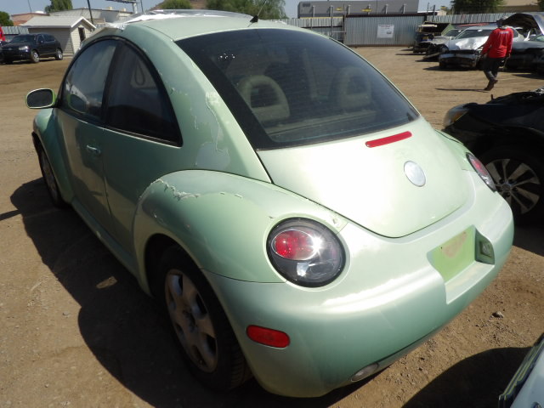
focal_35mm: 24
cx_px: 272
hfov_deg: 71.6
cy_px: 204
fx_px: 377
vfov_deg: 56.8
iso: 100
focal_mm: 4.3
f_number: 7.4
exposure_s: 1/451
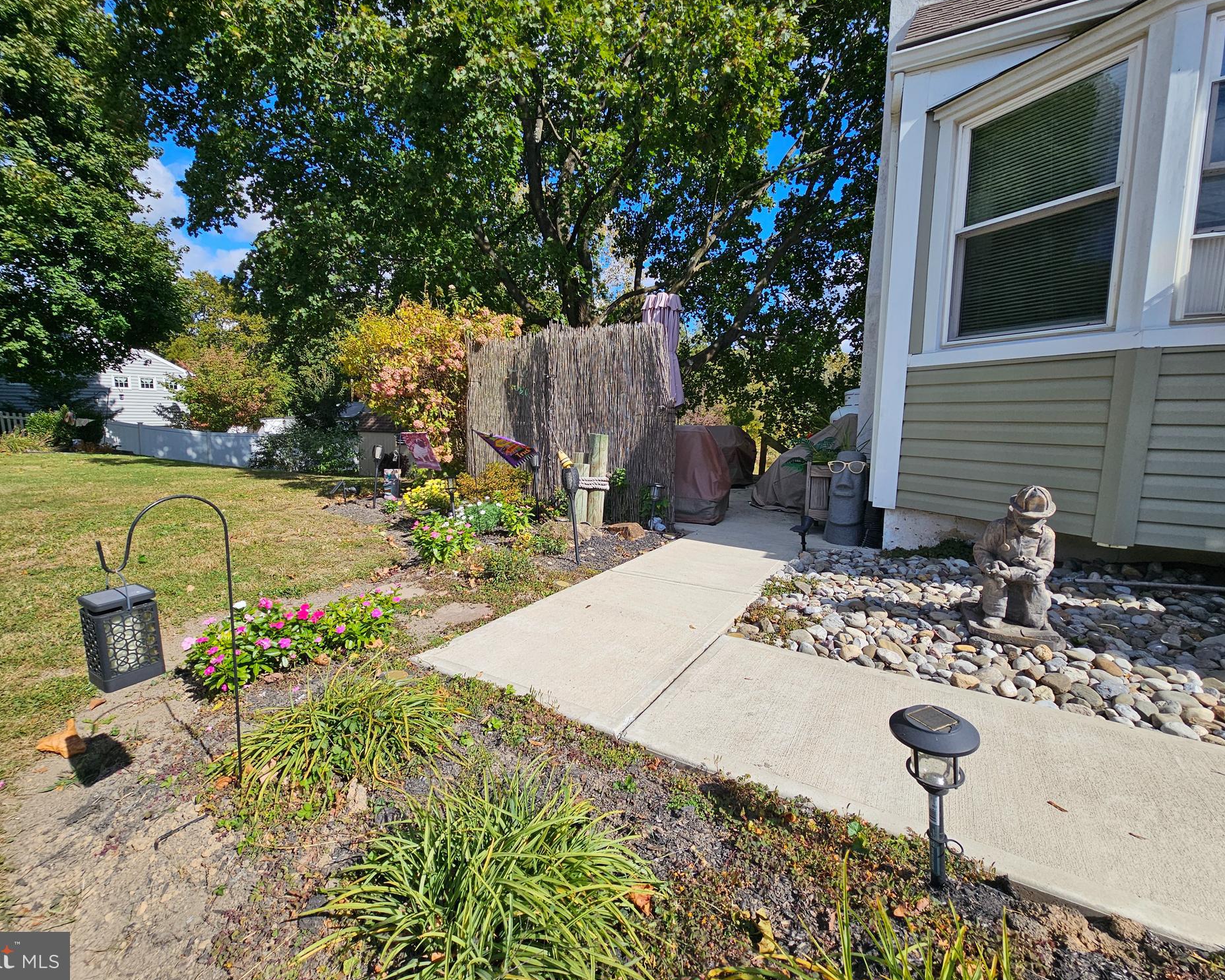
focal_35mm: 14
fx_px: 508
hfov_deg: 100.6
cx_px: 581
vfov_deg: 88.0
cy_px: 479
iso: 50
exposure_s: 1/2222
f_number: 2.2
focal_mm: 2.2
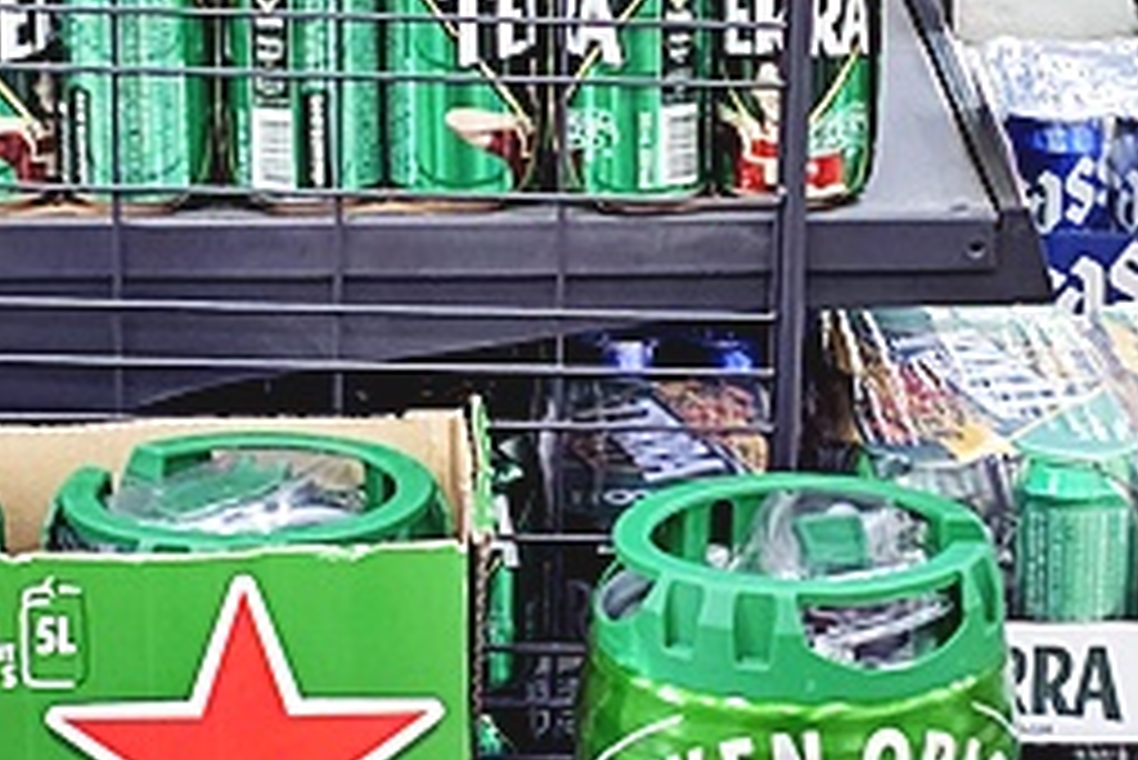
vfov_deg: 11.2
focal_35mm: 123
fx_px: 3890
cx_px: 731
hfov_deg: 16.6
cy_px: 346
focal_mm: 6.3
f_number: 1.7
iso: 160
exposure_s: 1/120
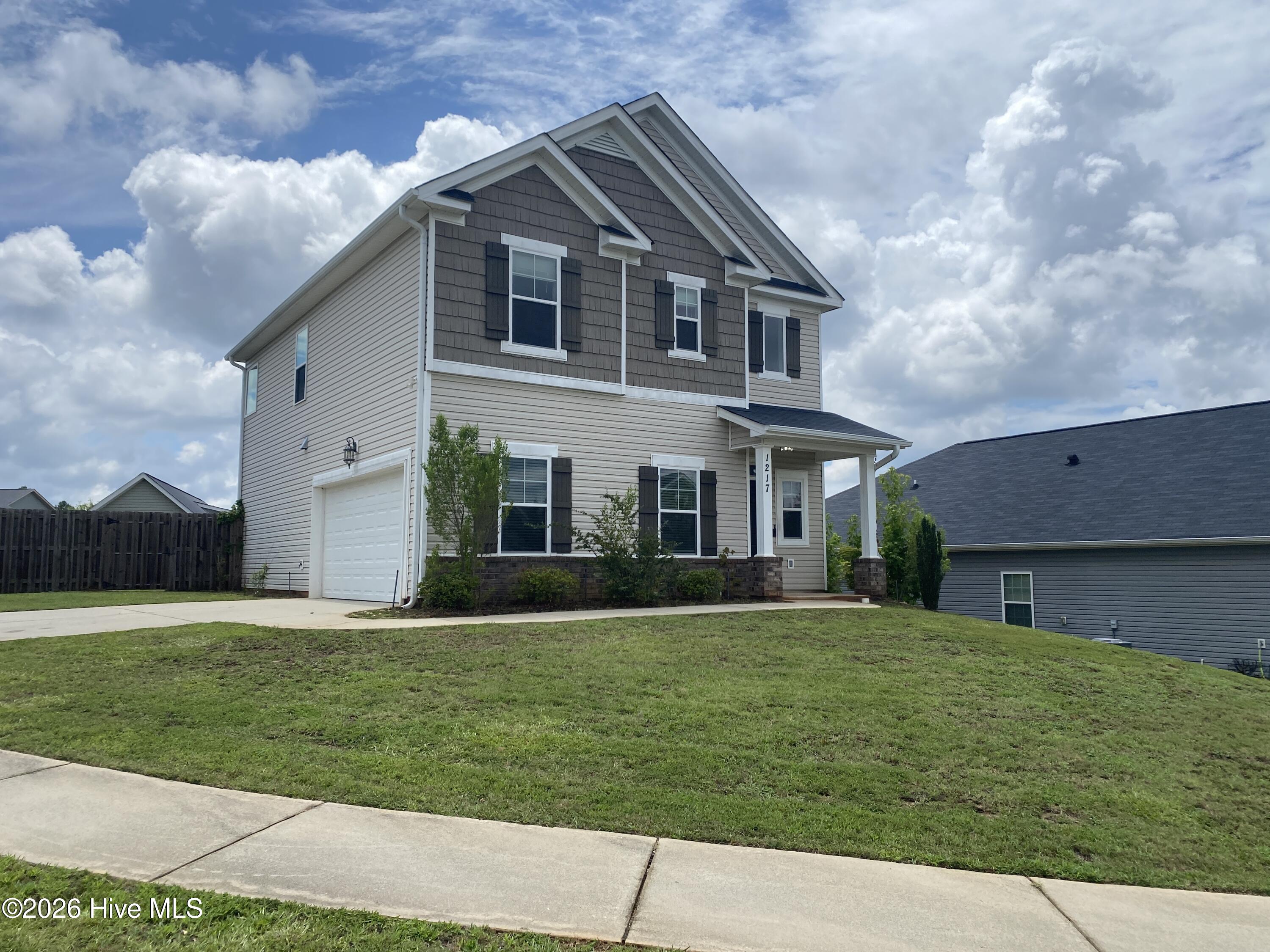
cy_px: 476
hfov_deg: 67.3
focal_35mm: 26
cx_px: 635
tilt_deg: +5.8
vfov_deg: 53.1
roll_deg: +0.0
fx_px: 954
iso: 32
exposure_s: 1/5495
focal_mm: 4.25
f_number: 1.8
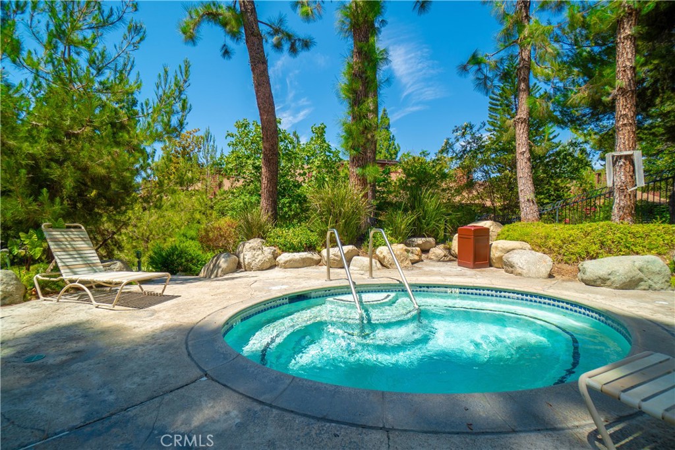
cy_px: 225
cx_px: 338
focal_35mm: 15
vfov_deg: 77.3
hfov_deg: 100.4
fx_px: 281
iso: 100
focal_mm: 10
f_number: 7.1
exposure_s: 1/250
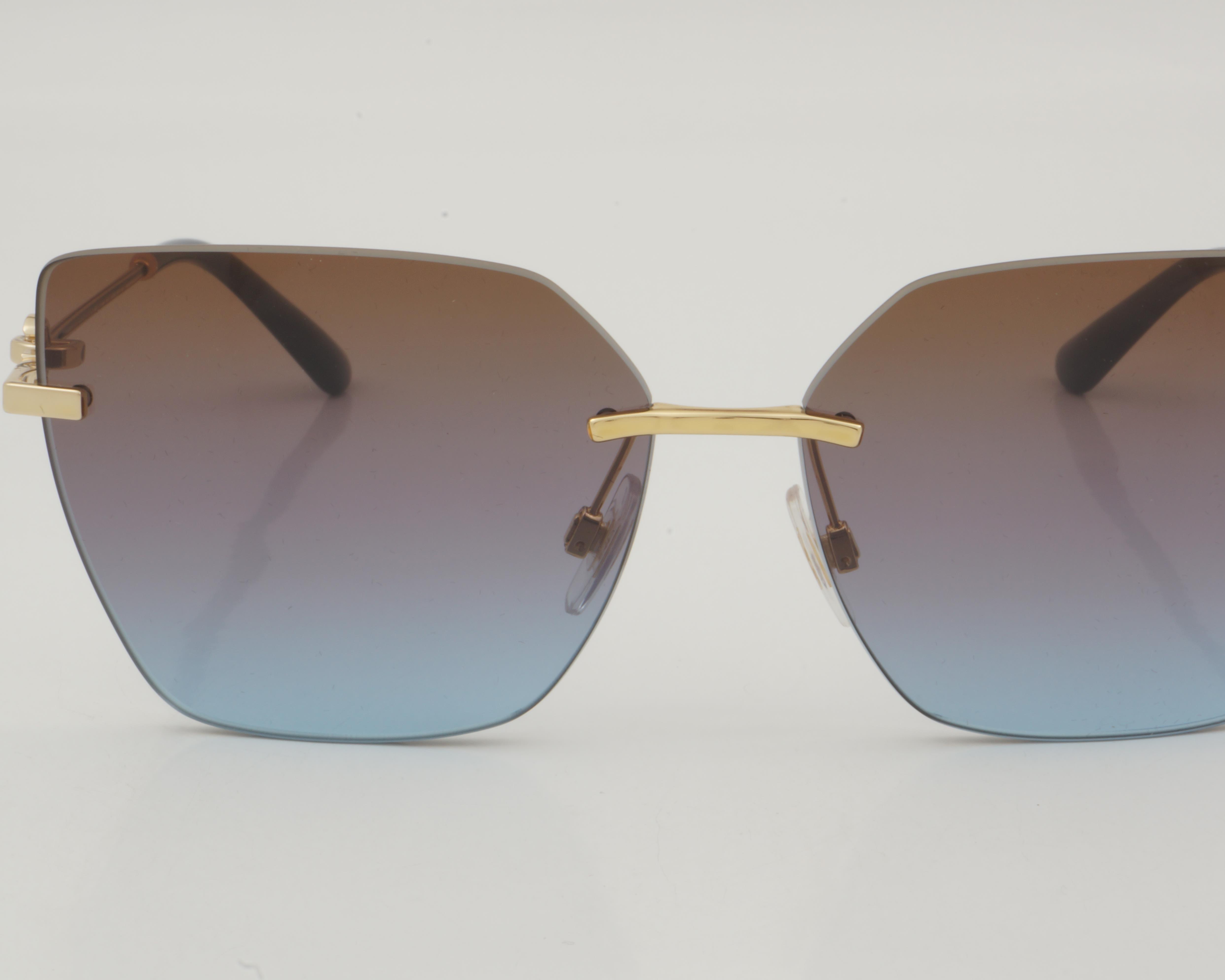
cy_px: 492
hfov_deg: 20.5
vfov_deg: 16.4
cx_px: 716
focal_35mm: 94
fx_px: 3392
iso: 100
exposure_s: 1/3
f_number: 32
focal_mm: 55
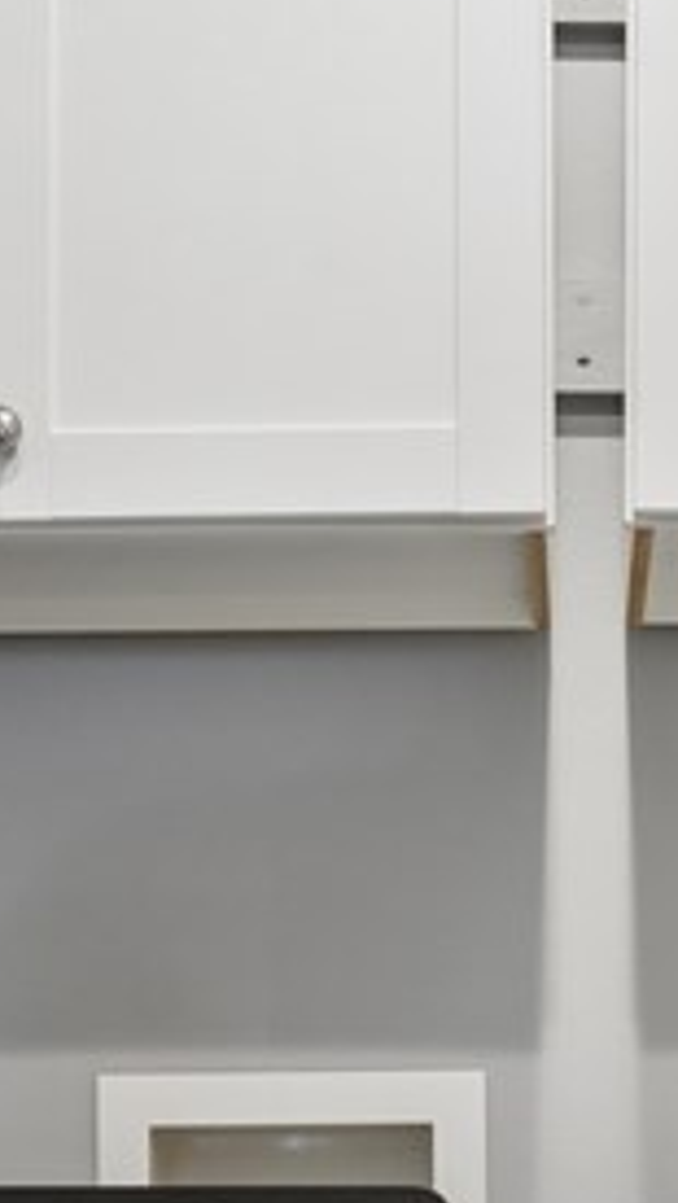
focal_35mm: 78
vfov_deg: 25.6
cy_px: 1236
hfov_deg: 15.3
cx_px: 612
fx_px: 2489
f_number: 9
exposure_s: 1/8
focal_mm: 16
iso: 640
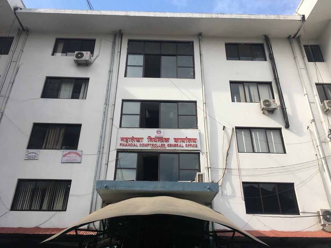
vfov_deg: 48.2
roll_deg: +0.2
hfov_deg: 61.7
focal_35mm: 29
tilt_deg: +29.6
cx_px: 166
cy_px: 124
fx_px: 277
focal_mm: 4.15
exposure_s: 1/754
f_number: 2.2
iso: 25
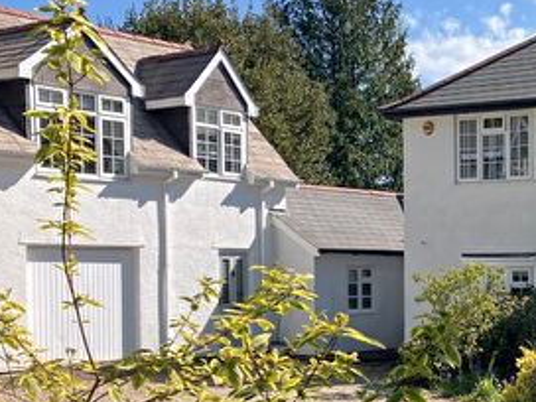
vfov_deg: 20.1
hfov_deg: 25.2
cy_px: 340
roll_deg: -0.7
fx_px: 1115
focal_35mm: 72
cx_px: 581
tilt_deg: -2.3
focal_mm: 3.99
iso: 32
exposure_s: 1/1473
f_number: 1.8
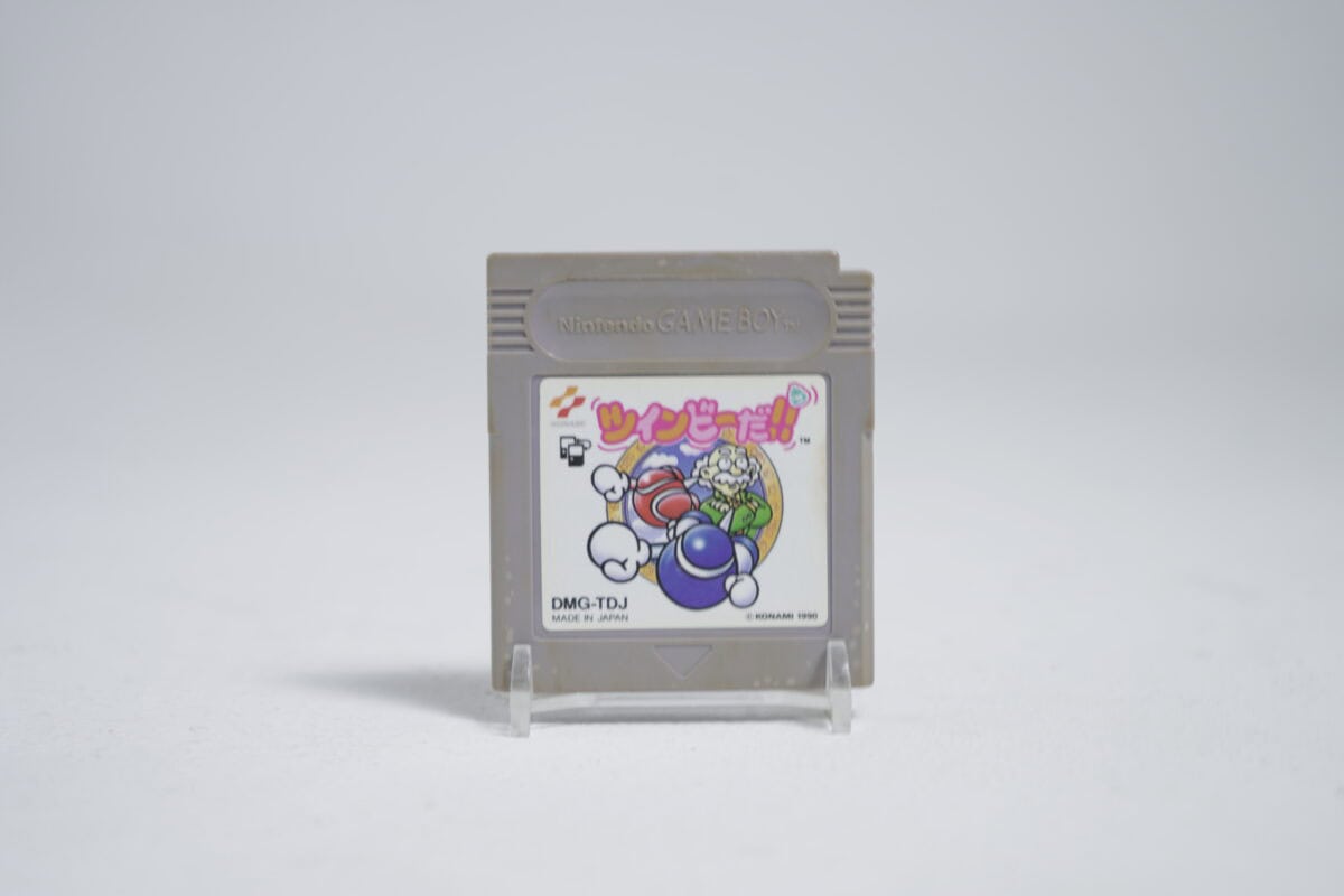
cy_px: 448
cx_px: 672
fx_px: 2576
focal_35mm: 69
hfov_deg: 29.2
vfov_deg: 19.7
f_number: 5.6
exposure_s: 1/6
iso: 100
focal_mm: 69
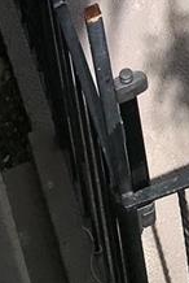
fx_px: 1256
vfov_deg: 10.4
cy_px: -470
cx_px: 311
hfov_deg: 8.4
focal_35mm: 160
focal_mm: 3.99
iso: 20
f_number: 1.8
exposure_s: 1/3546
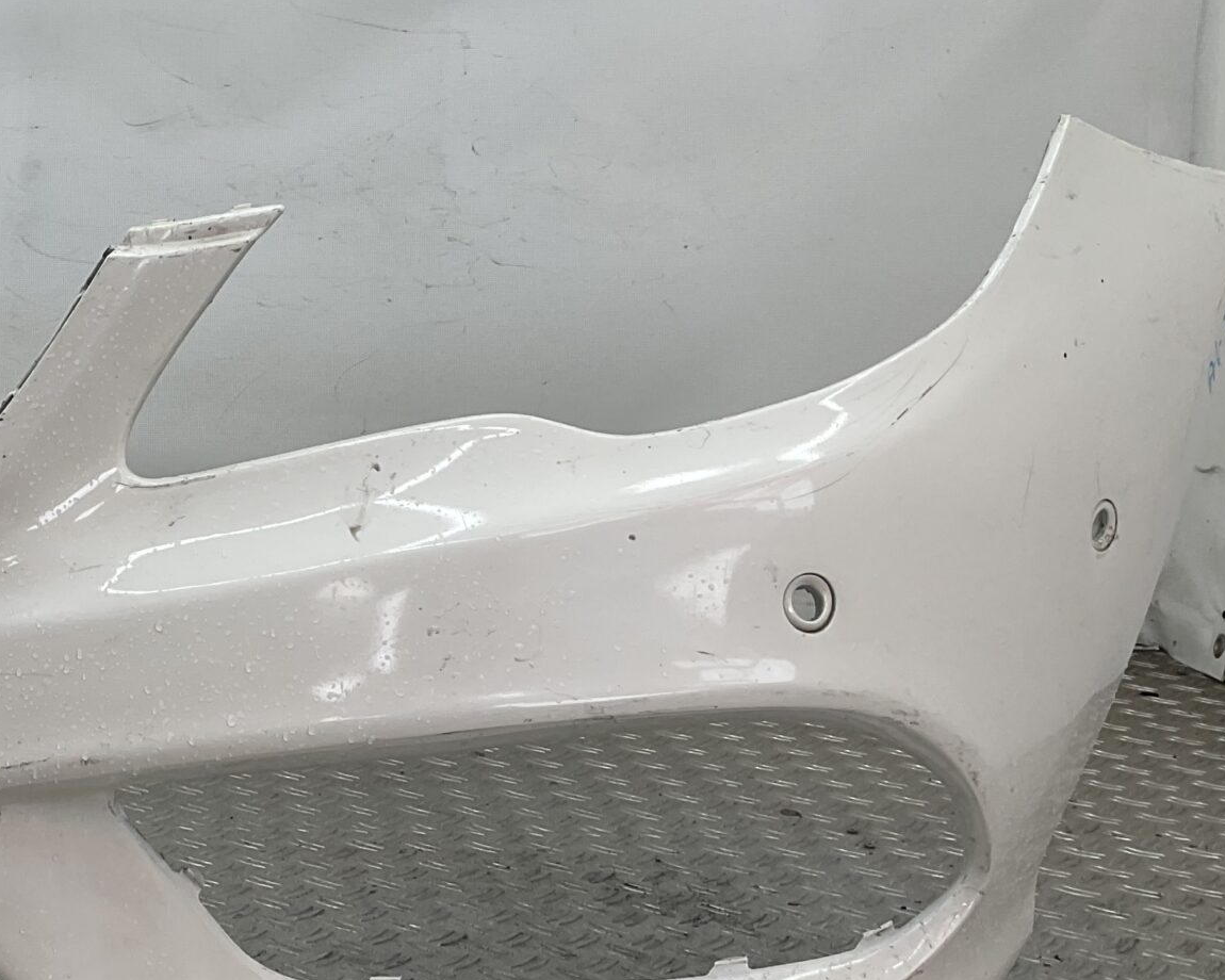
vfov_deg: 24.2
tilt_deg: -8.9
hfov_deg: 27.8
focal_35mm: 63
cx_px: -75
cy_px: 489
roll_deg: -0.5
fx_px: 2284
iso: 16
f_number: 1.8
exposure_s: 1/136
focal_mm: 3
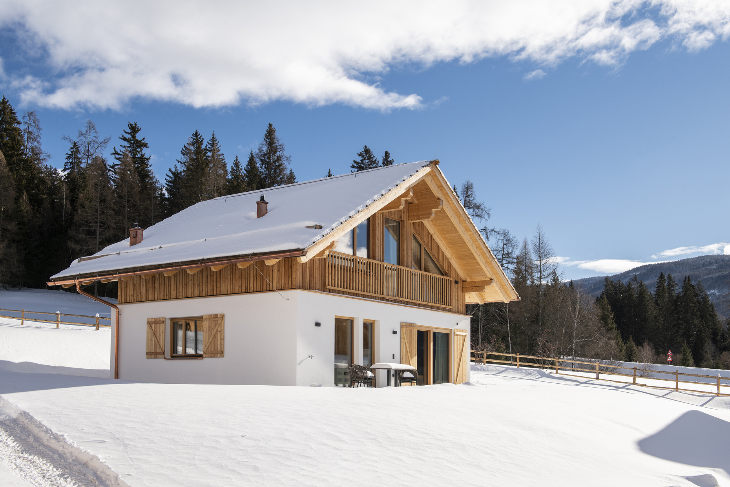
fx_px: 730
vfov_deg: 36.9
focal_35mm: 36
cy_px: 244
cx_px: 365
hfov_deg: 53.1
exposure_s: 1/250
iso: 100
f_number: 9
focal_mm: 36
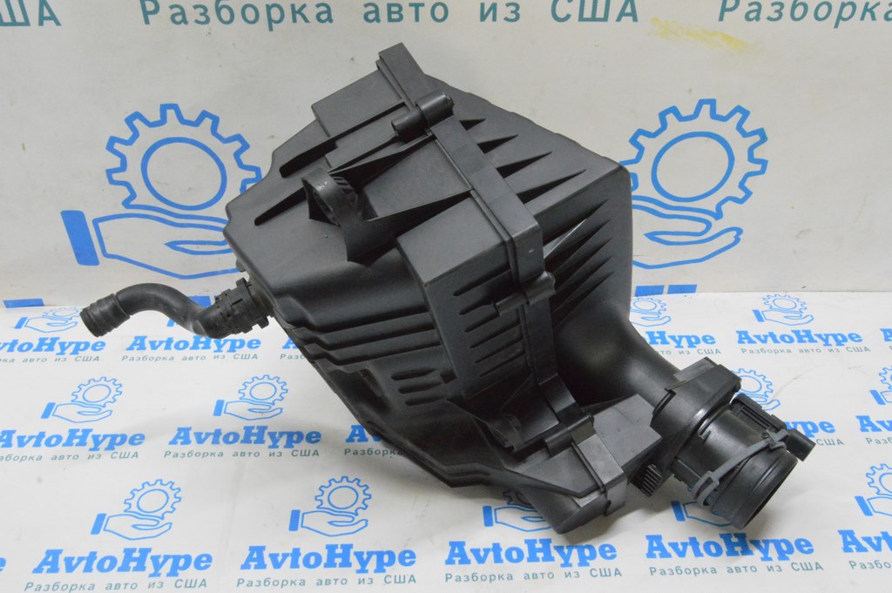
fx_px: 817
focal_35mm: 33
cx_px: 446
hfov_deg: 57.3
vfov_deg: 39.9
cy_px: 296
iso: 6400
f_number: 20
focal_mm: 22
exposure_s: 1/15
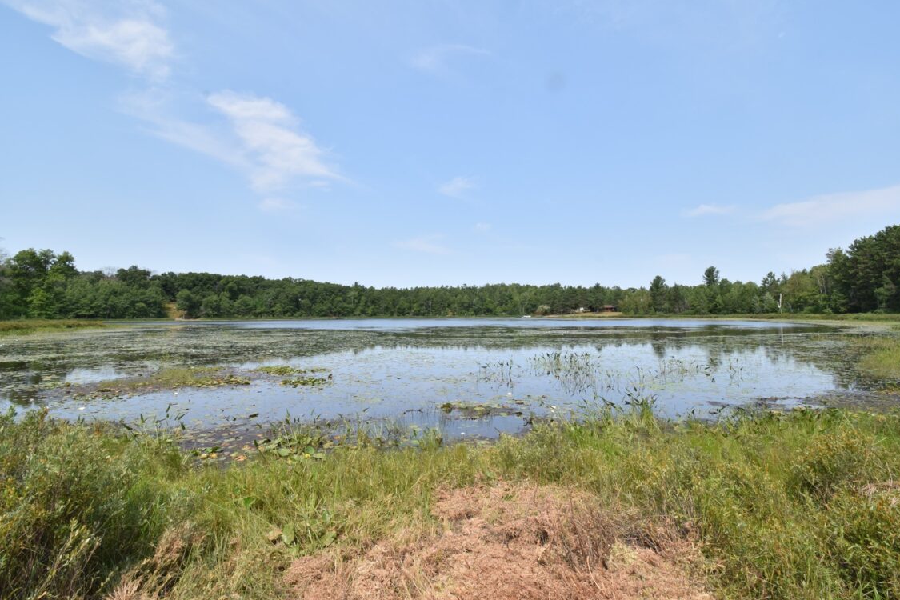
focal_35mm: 16
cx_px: 442
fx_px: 400
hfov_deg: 96.7
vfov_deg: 73.7
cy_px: 293
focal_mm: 10
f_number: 16
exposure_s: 1/200
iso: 320
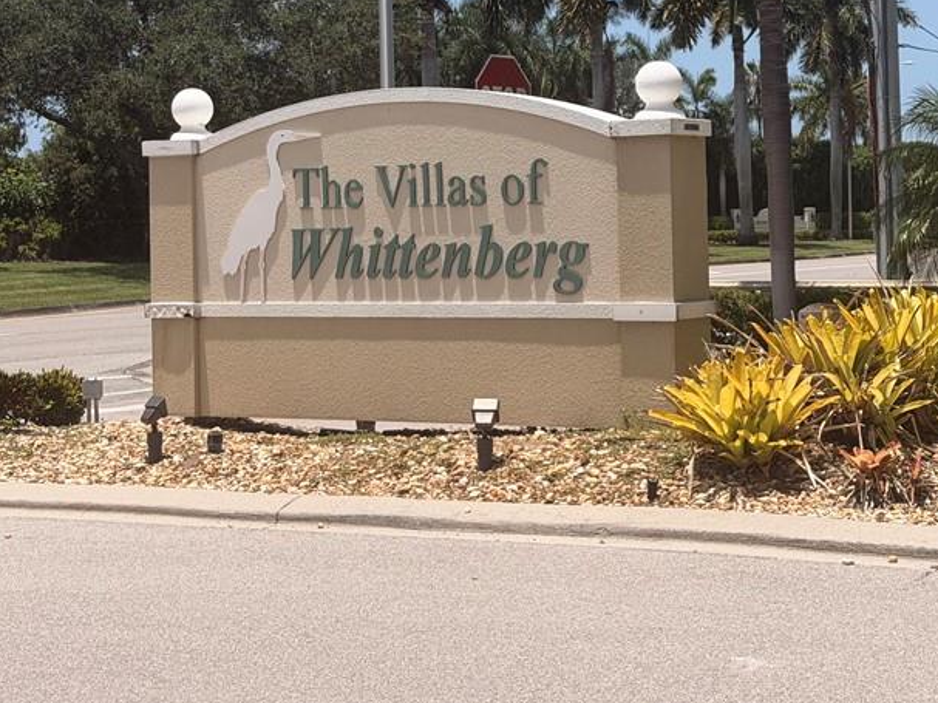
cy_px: 133
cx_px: 491
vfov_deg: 18.0
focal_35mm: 81
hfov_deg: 24.1
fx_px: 2194
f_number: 1.78
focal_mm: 6.76
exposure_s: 1/5587
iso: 64
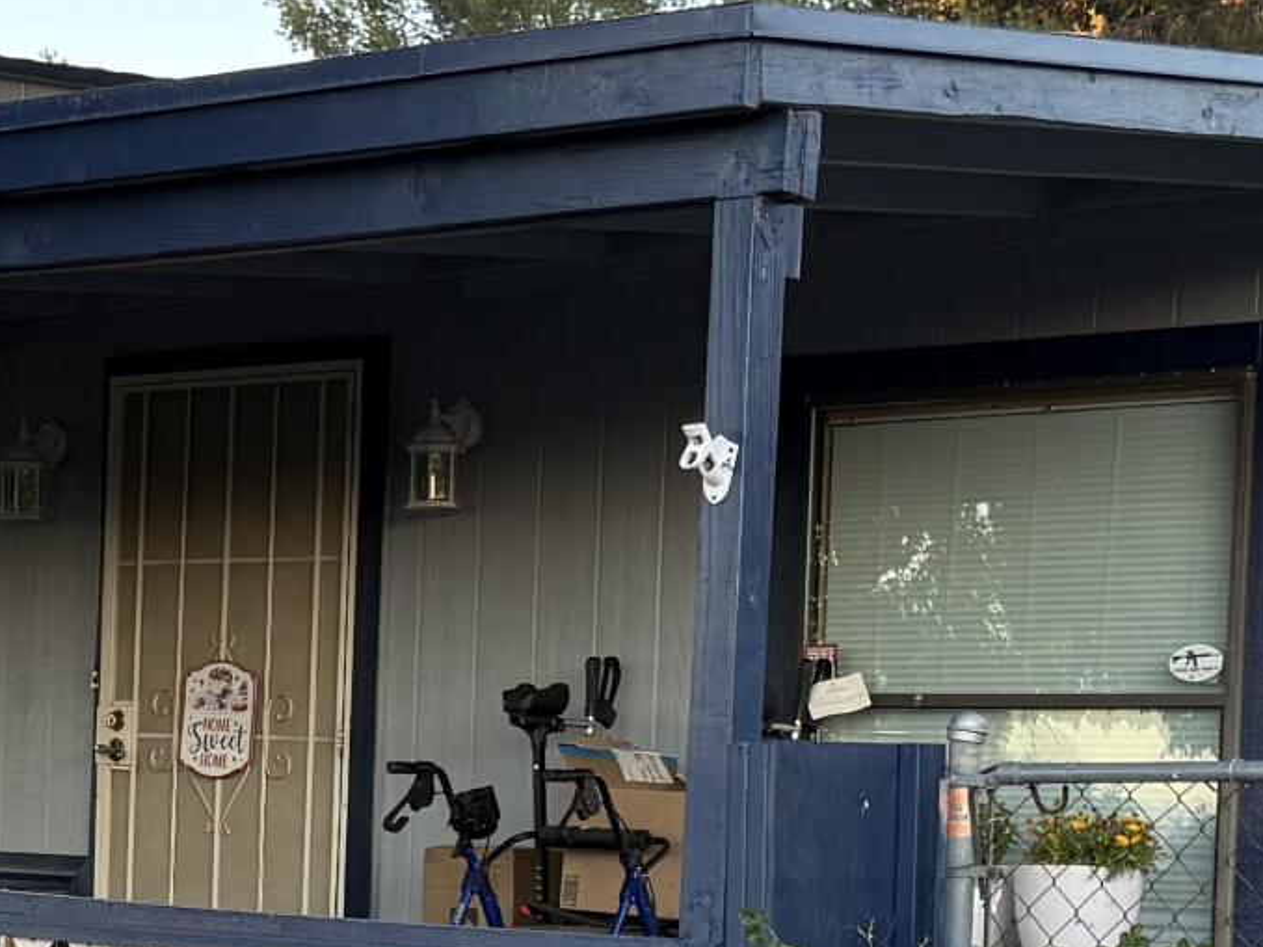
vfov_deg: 13.8
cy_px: 947
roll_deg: -1.5
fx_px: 3867
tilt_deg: -2.7
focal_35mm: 106
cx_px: 76
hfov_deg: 18.2
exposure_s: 1/232
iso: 125
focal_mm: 6.76
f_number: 1.78
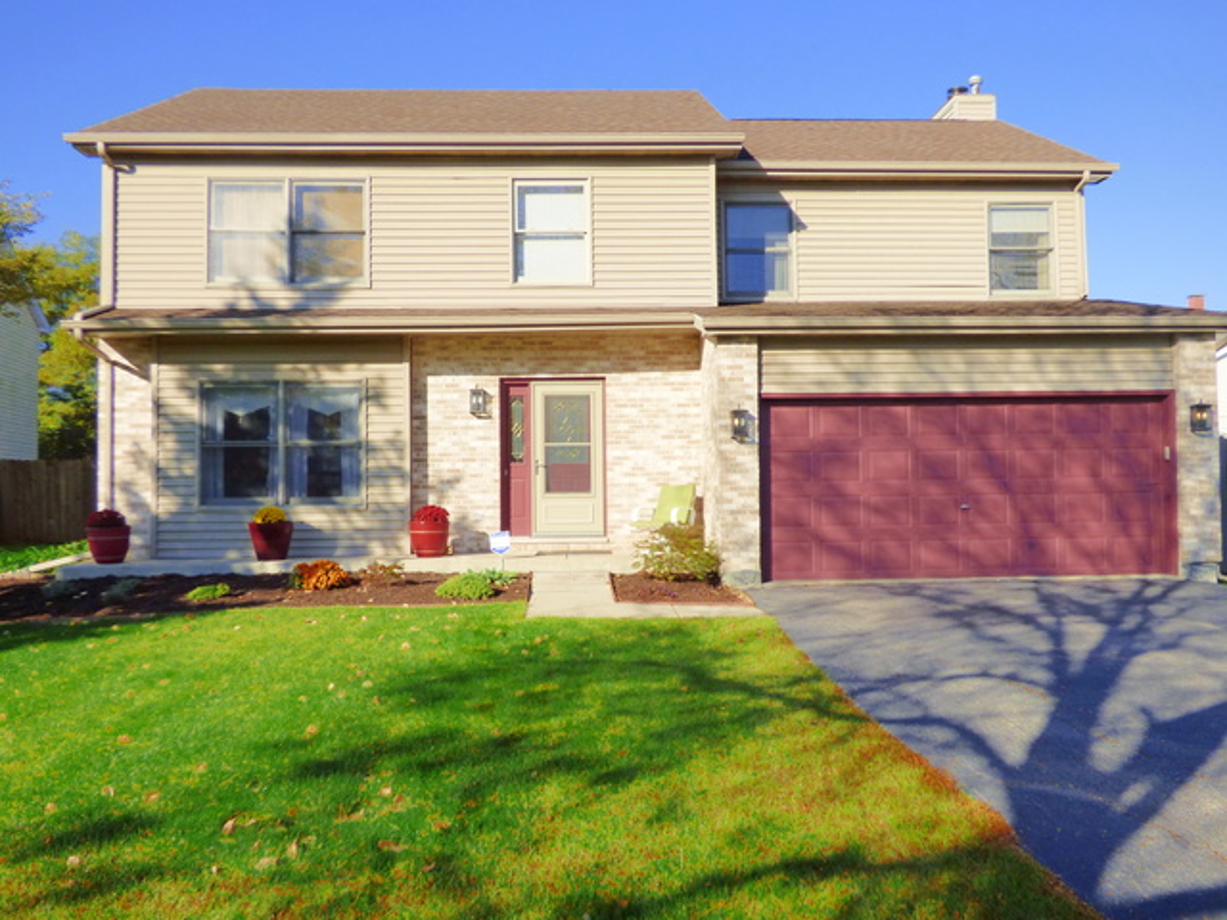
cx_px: 614
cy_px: 460
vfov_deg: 46.8
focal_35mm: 30
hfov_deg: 60.0
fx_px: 1063
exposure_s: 1/1300
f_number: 3.3
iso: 100
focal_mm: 5.29
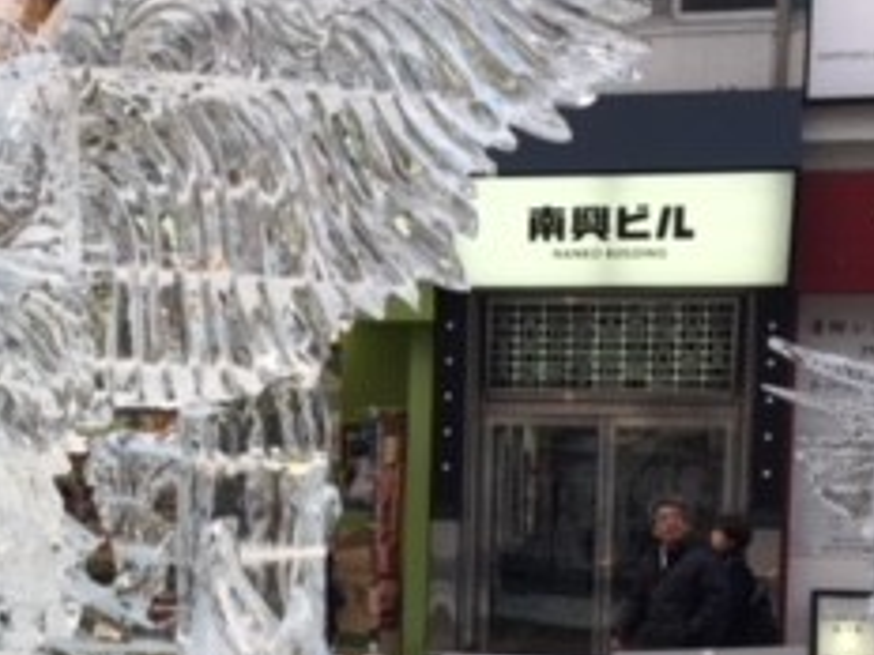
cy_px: 591
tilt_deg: -2.2
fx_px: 2020
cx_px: 170
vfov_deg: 18.1
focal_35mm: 80
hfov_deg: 24.0
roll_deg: -1.9
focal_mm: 4.15
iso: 32
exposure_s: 1/120
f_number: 2.2
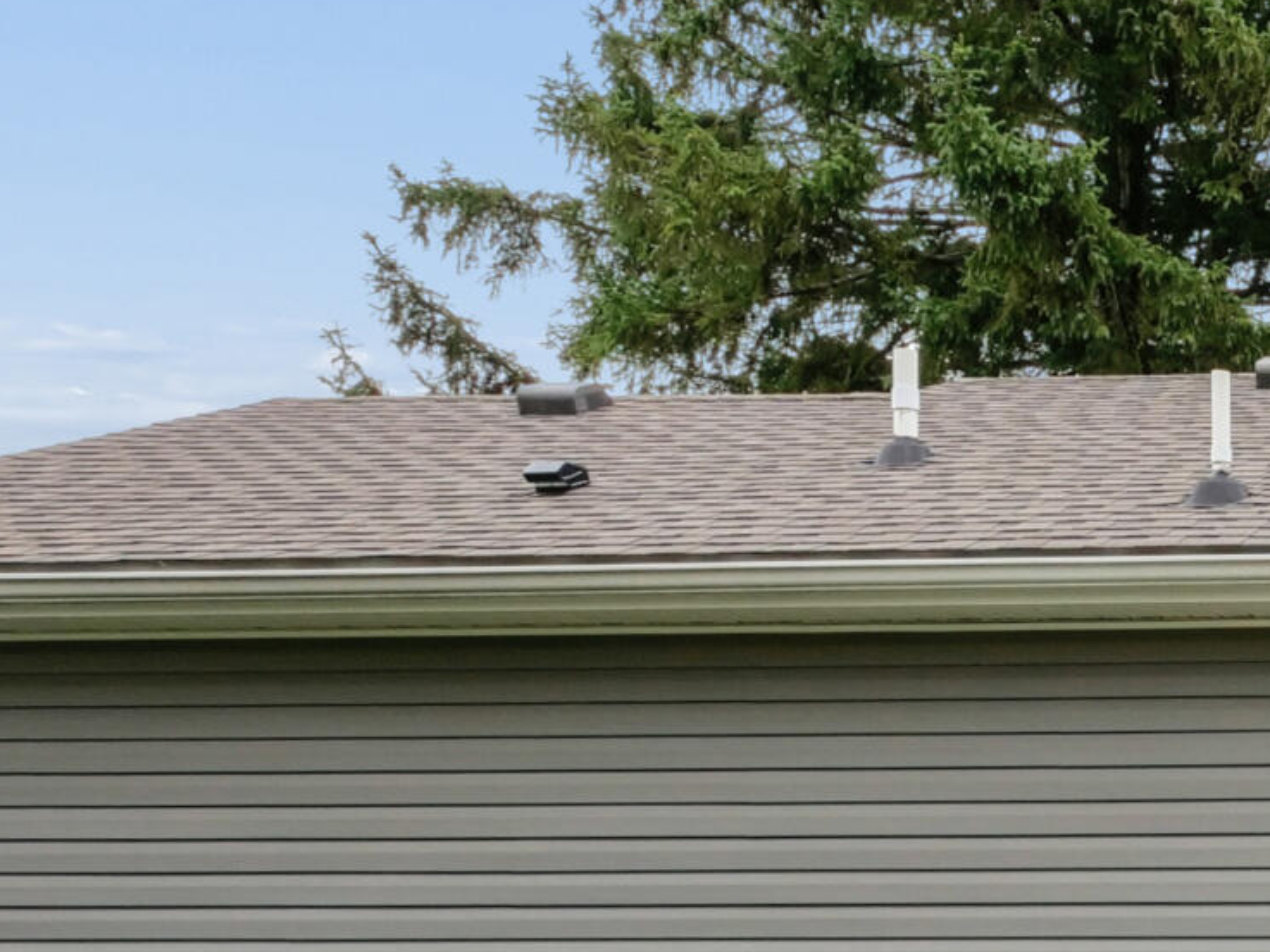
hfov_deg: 27.4
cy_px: 978
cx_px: 1713
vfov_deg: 24.4
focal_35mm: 57
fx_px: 2092
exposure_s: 1/80
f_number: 10
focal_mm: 7
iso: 200
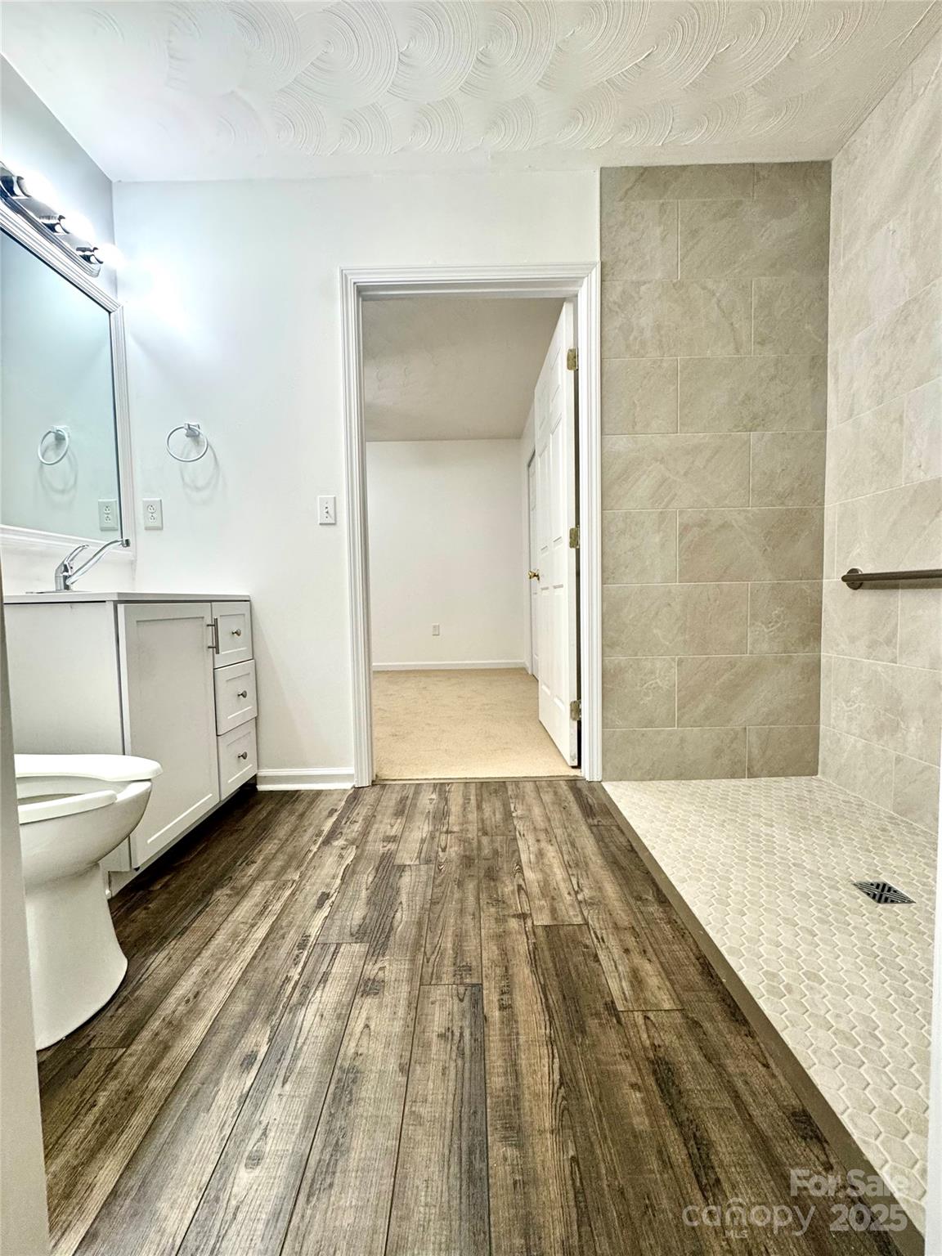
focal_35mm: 14
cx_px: 471
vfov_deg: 102.1
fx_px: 508
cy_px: 628
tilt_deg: -2.6
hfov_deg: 85.7
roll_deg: +1.4
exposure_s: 1/120
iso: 250
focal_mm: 2.22
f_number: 2.2
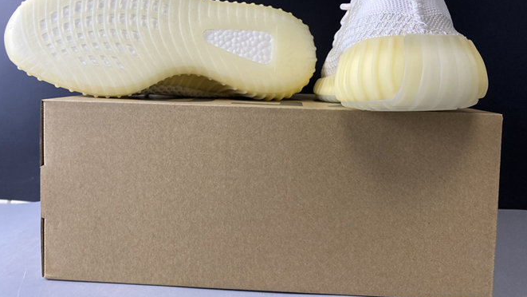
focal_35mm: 30
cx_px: 250
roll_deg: -2.1
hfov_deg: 64.3
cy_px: 104
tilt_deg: +0.5
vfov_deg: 38.6
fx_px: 419
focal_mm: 4.25
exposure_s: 1/100
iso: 80
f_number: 1.8
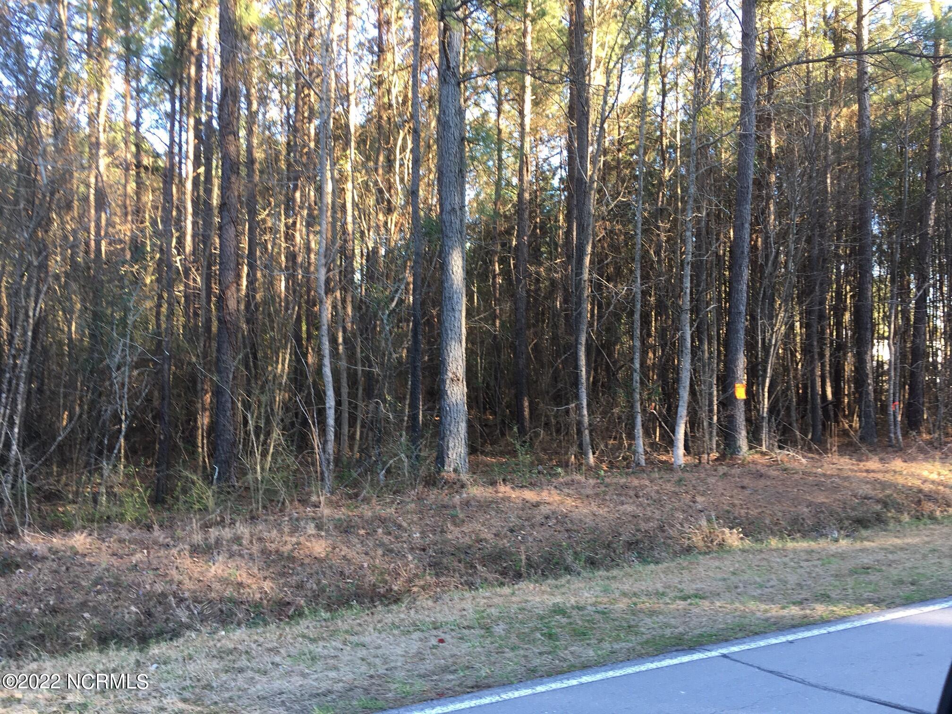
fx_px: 798
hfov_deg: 61.7
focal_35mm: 29
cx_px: 476
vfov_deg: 48.2
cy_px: 357
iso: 32
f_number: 2.2
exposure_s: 1/60
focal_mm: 4.15
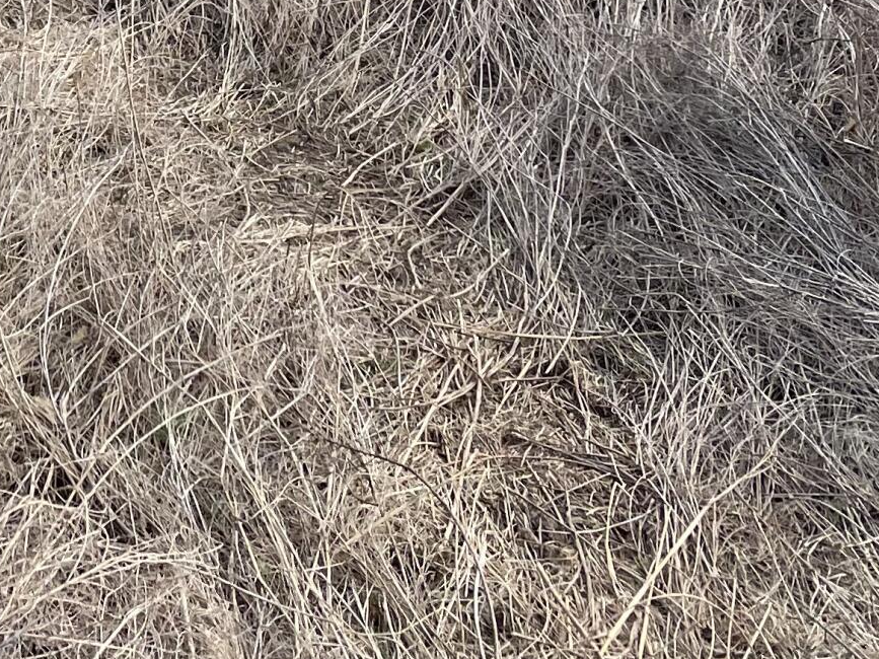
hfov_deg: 20.8
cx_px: -67
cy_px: -430
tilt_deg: -10.2
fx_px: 2285
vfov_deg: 14.8
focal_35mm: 90
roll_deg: -3.9
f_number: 1.6
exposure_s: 1/678
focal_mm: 4.2
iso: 32
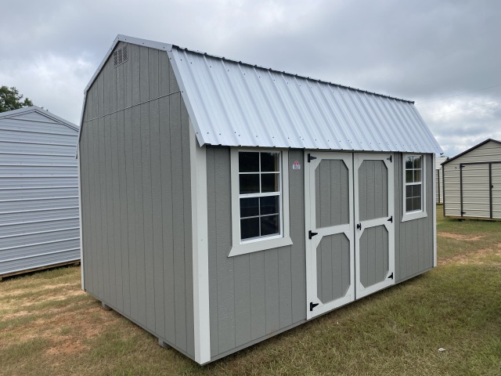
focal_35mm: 26
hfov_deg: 67.3
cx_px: 250
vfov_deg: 53.1
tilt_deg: +0.7
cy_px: 188
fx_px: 376
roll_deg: +0.5
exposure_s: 1/2688
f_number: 1.8
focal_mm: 4.25
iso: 32
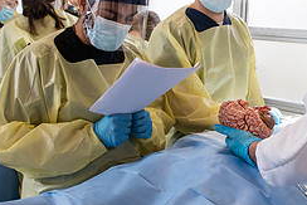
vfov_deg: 23.6
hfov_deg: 34.8
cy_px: 50
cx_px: 198
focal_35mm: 57
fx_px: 486
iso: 500
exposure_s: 1/200
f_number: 4.5
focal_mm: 24
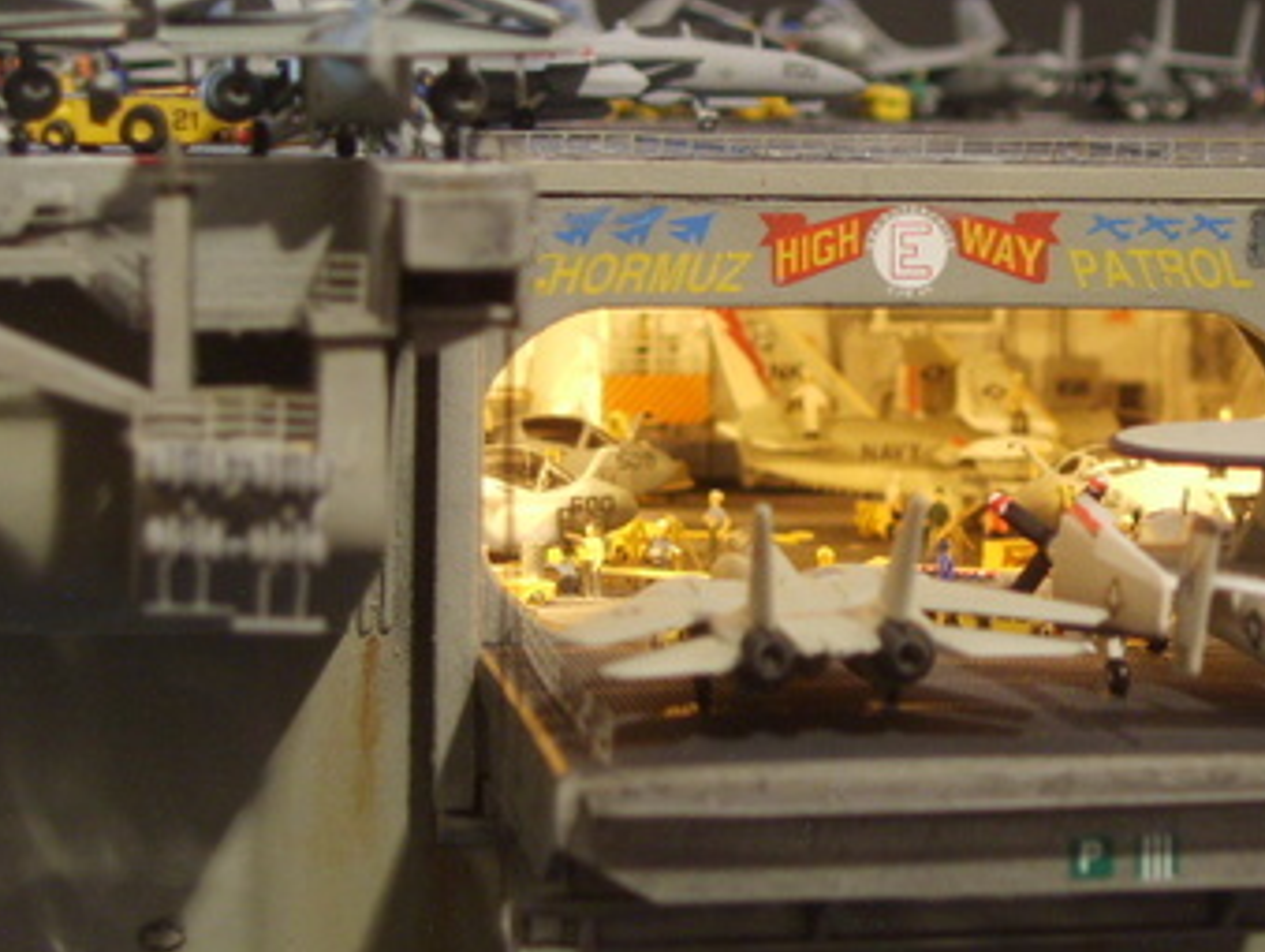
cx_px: 1052
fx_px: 4829
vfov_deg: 11.3
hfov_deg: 14.8
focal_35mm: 132
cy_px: 455
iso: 123
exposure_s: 1
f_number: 3.8
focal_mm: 14.5
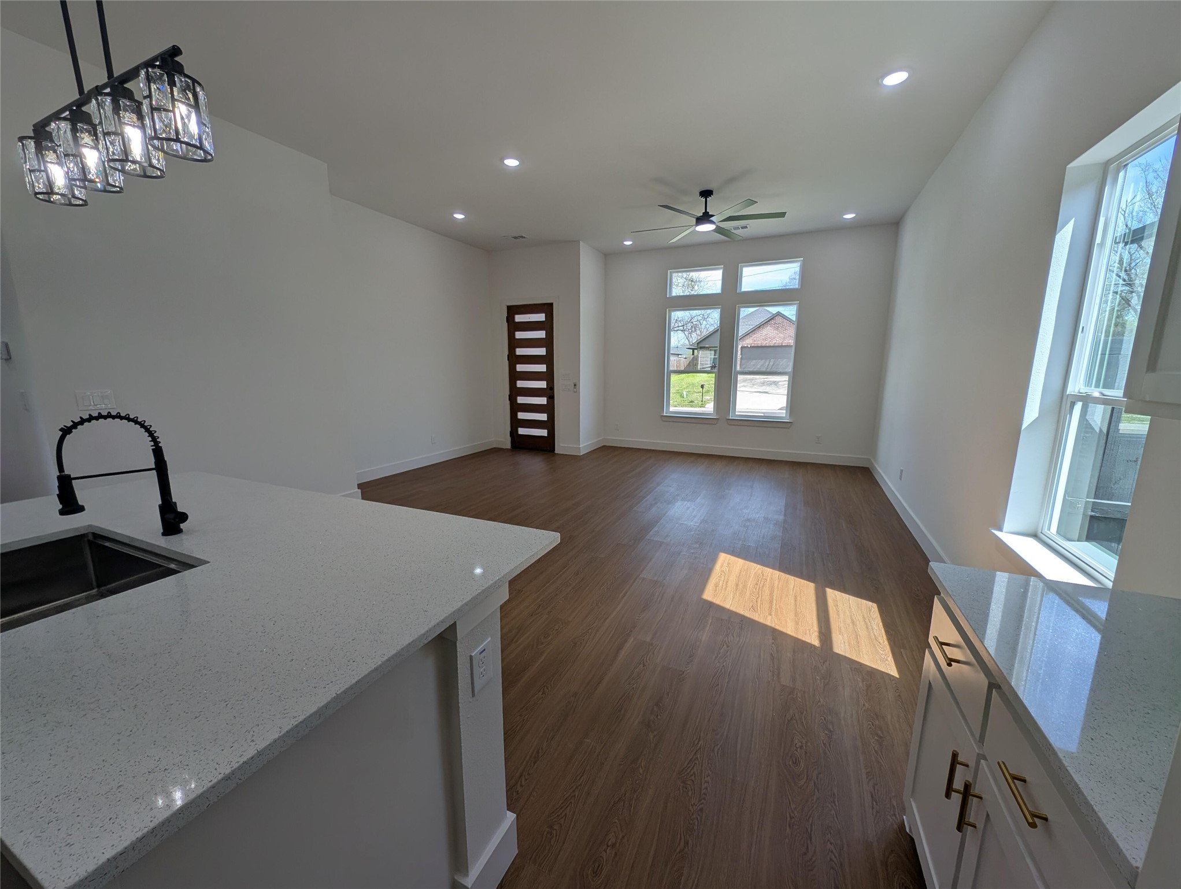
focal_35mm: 12
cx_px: 590
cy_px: 444
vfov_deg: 94.6
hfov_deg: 110.5
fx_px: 410
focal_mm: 2.23
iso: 37
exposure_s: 1/379
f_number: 1.95
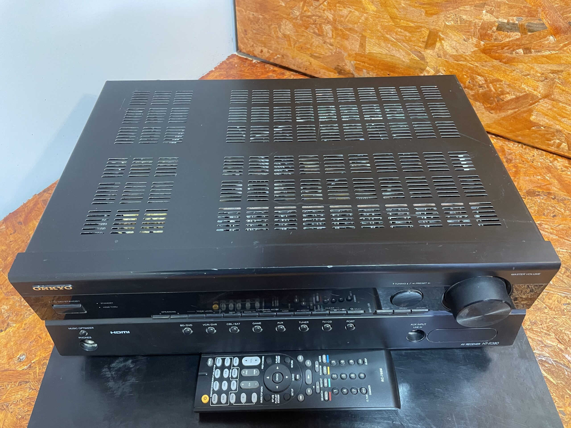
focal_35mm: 26
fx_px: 429
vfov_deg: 53.1
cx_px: 286
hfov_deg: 67.3
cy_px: 214
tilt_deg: -48.1
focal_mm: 4.2
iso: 500
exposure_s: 1/33
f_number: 1.6
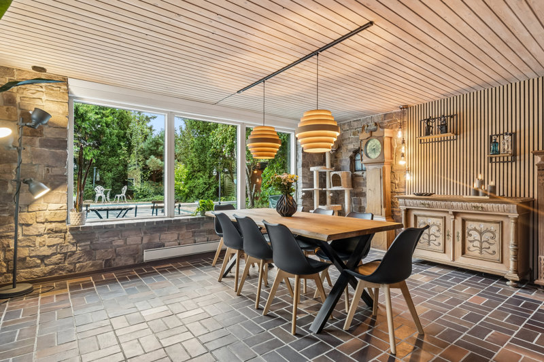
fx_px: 295
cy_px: 181
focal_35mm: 20
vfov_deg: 63.2
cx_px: 272
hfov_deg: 85.4
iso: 200
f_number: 8
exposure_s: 3.2
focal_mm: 13
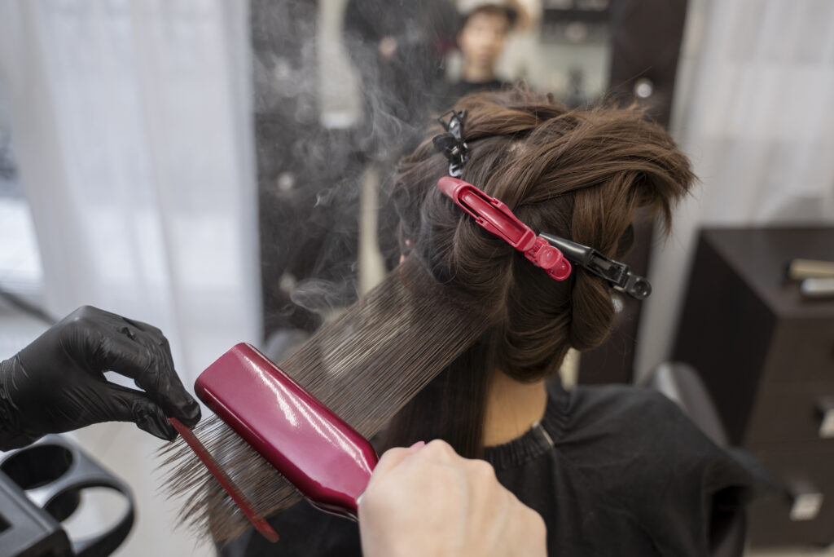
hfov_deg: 57.2
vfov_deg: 40.0
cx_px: 417
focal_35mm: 33
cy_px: 278
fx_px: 765
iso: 400
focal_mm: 33
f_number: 2.8
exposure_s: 1/250
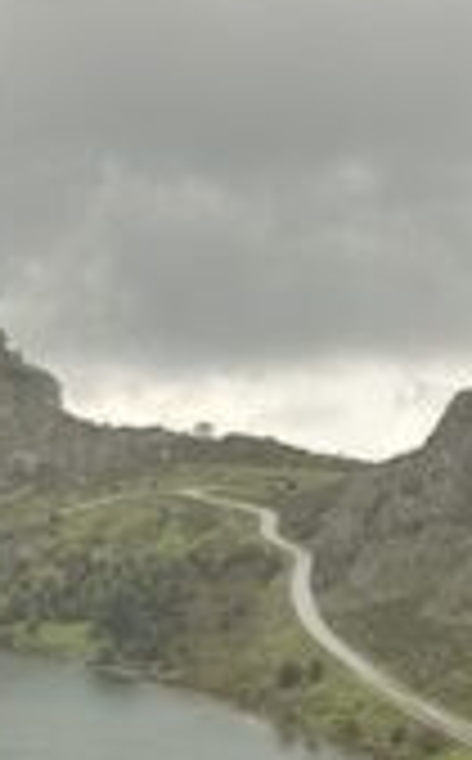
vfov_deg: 19.8
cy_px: 702
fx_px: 2129
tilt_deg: -9.1
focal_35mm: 103
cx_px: -218
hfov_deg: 12.1
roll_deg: +0.6
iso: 64
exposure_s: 1/121
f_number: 1.5
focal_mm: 5.7
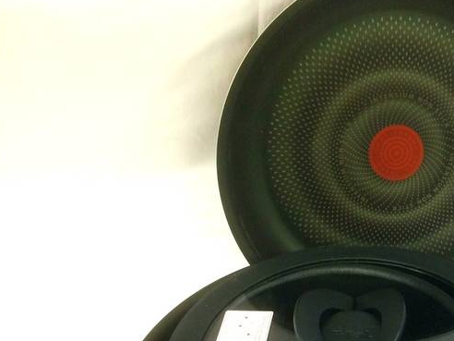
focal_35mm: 53
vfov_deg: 26.9
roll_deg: -0.8
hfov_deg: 34.2
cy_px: 284
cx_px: 407
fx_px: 695
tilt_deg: -36.7
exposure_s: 1/33
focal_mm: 4.15
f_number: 2.2
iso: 64
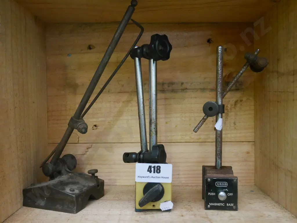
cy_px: 112
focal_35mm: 32
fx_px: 275
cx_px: 148
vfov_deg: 44.2
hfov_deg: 56.8
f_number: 4
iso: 3200
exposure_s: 1/40
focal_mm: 16
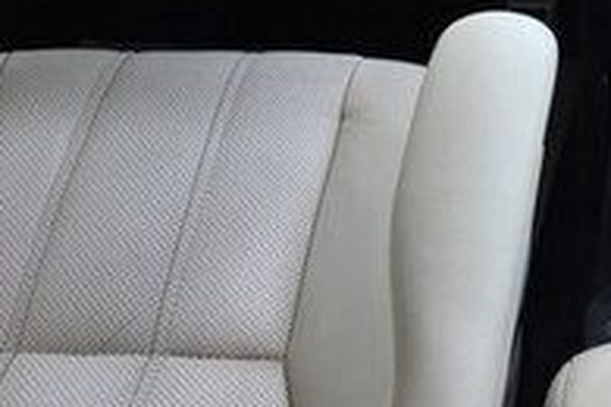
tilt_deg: -31.4
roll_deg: +1.2
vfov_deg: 12.8
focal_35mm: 102
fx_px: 1731
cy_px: -189
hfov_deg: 18.8
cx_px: 749
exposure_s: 1/50
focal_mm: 4.15
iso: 32
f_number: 2.2
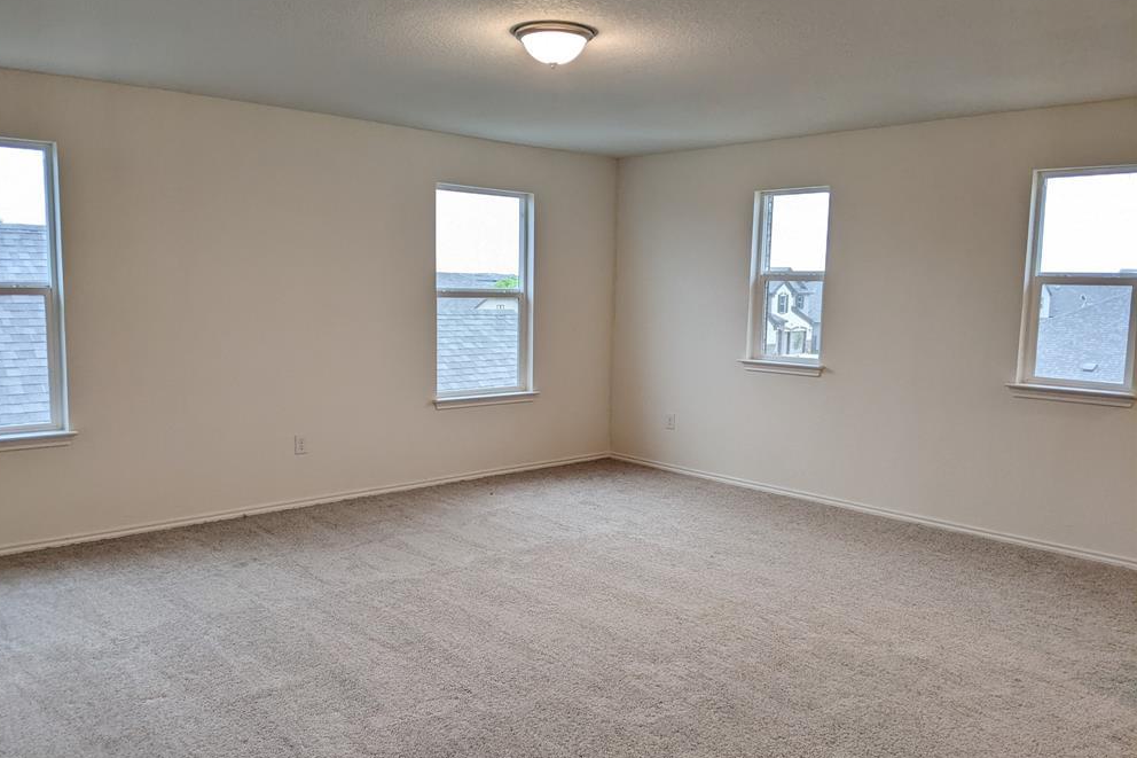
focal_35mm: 29
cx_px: 551
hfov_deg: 63.7
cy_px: 386
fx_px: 916
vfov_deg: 44.9
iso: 112
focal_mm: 4.44
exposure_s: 1/120
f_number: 1.8
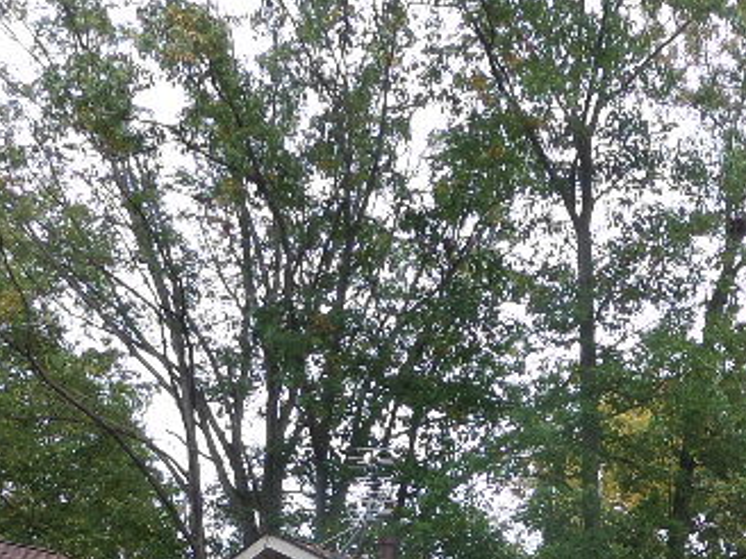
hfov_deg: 25.4
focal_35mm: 75
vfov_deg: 18.0
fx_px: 1616
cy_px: 779
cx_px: 632
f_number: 3.2
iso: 100
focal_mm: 4
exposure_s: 1/180
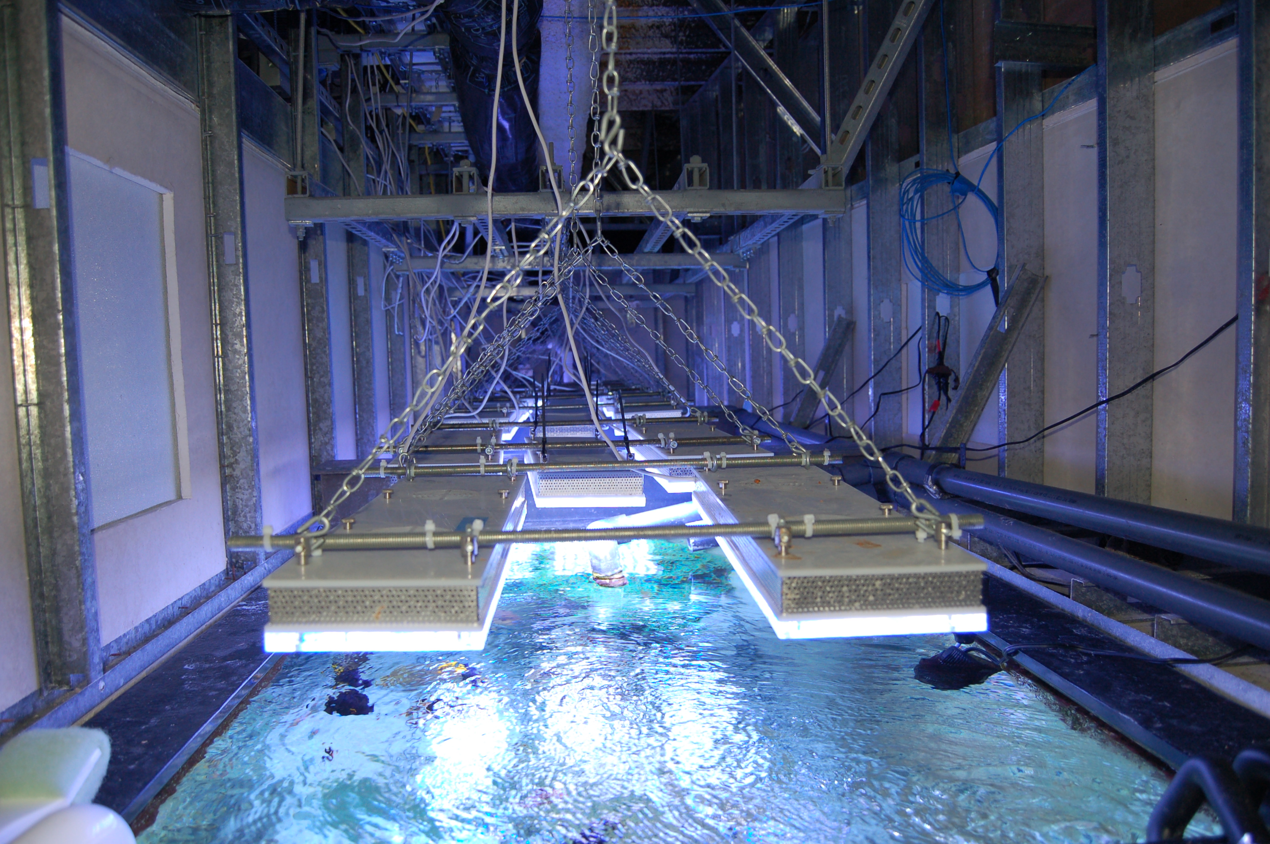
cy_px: 422
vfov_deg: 47.8
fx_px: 952
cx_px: 635
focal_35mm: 27
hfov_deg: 67.4
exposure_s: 1/100
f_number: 3.5
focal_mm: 18
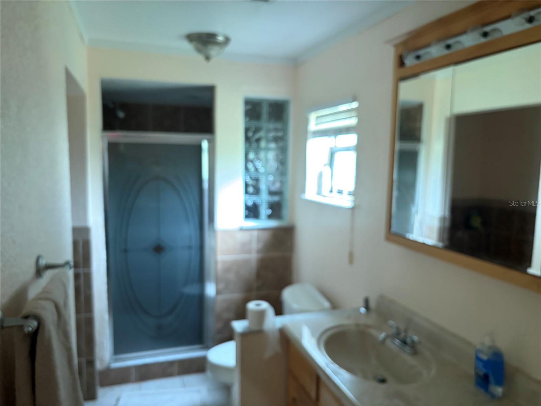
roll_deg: -1.3
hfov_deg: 67.3
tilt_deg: -4.4
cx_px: 270
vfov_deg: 53.1
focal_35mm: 26
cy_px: 203
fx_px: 406
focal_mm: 5.96
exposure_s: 1/30
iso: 640
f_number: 1.6
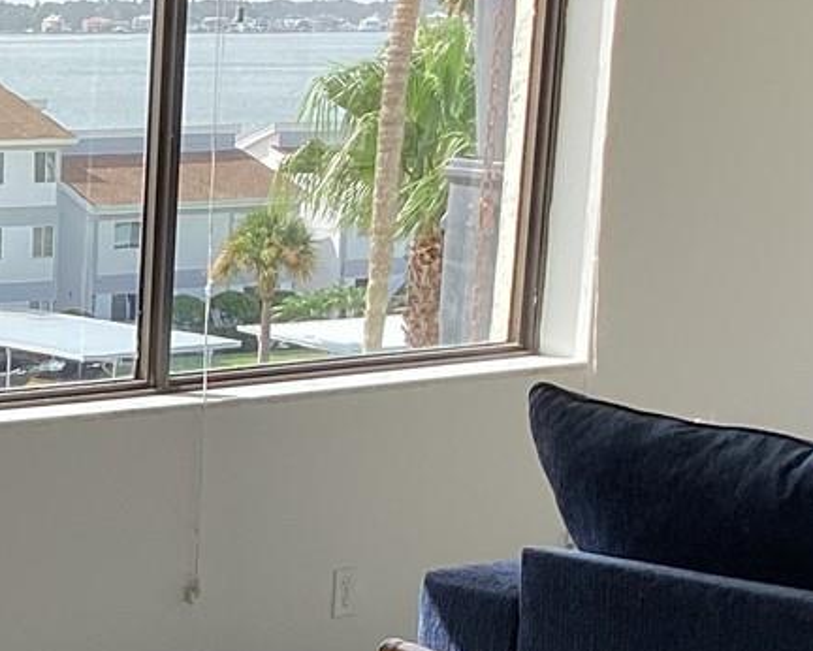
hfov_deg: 16.1
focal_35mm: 112
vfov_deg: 13.5
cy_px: 724
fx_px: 2696
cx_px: -305
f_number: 2.4
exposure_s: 1/162
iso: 25
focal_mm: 3.3
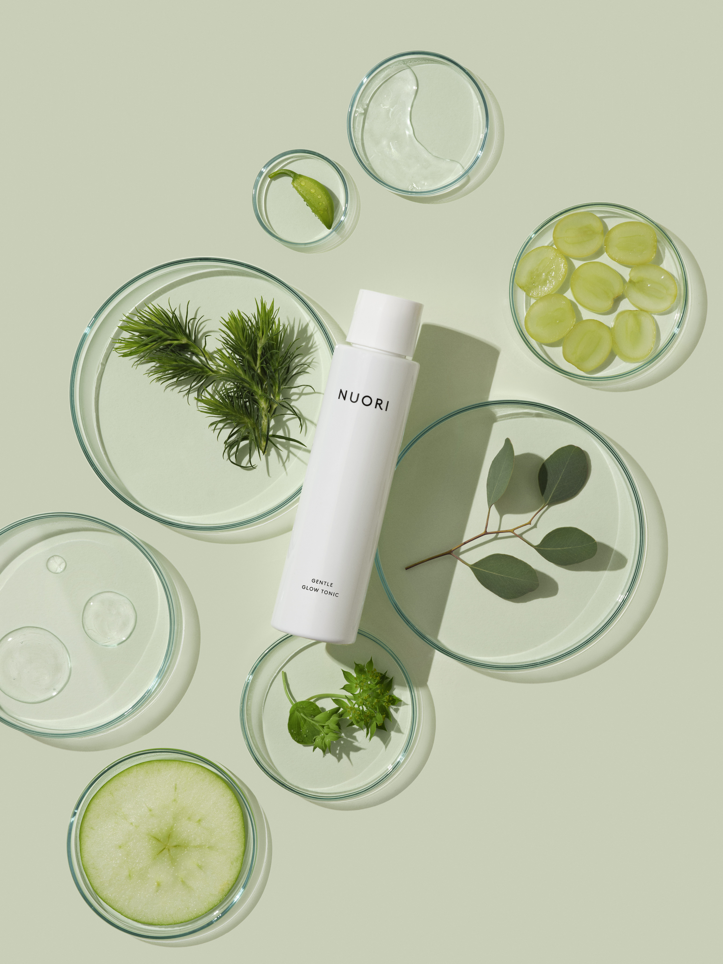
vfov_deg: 22.5
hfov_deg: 17.0
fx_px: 2423
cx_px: 362
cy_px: 482
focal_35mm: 87
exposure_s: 1/60
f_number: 16
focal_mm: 110
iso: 100
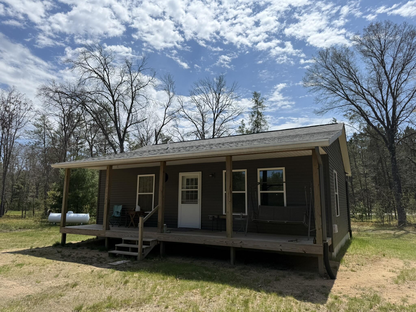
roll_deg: -1.5
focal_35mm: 24
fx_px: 288
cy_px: 156
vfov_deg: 56.8
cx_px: 208
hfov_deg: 71.6
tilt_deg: +10.5
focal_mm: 6.76
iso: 80
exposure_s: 1/7353
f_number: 1.78
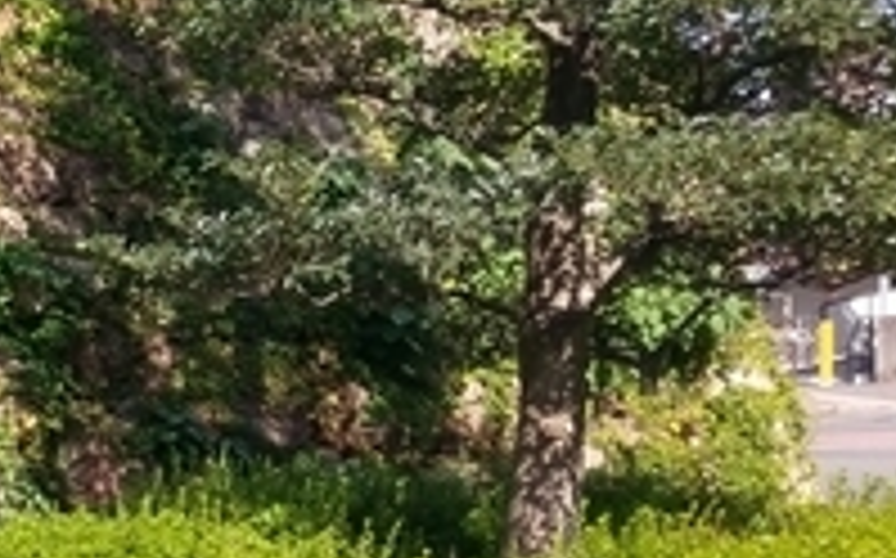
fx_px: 2708
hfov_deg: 15.5
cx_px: -824
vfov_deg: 11.7
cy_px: 504
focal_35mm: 111
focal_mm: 4.58
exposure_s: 1/1371
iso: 100
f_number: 1.8
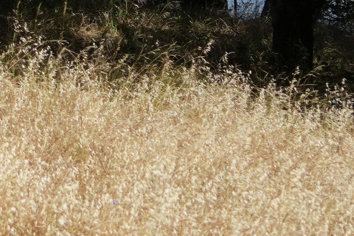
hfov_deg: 5.7
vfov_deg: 4.0
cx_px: -670
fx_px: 3373
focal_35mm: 343
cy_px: -102
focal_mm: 50
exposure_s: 1/2000
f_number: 4.5
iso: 320
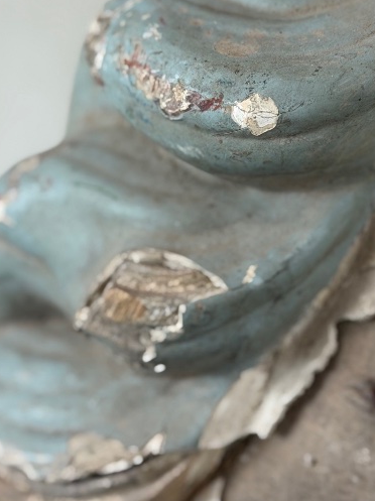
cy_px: 211
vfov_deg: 17.0
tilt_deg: +2.0
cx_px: 293
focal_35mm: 116
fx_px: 1678
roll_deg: -1.6
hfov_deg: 12.7
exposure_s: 1/50
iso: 100
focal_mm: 6.76
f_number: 1.78
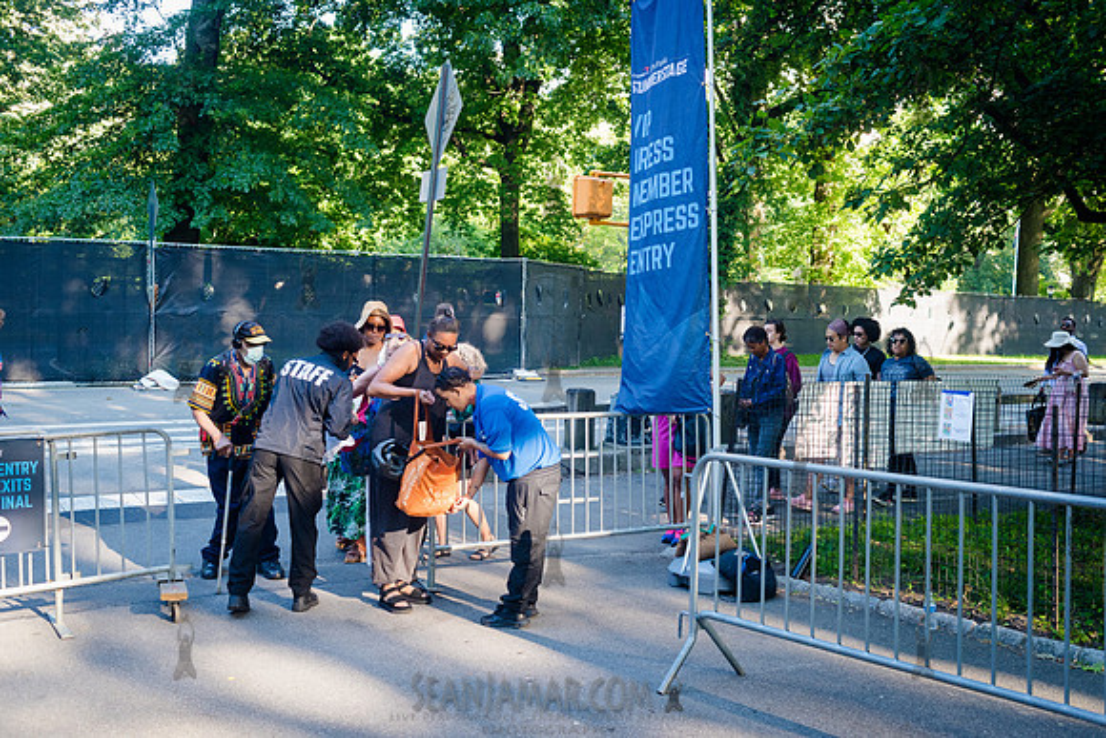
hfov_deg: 54.4
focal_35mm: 35
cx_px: 553
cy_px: 369
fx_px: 1075
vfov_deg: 37.9
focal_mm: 35
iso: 1250
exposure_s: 1/250
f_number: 4.5
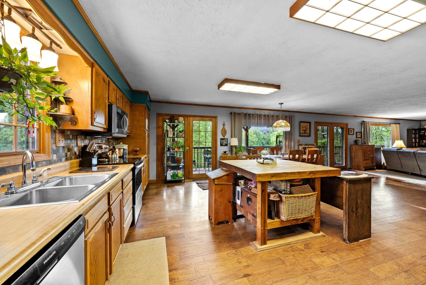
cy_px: 142
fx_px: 166
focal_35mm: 14
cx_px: 213
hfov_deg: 104.2
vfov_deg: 81.3
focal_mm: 14
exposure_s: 1/2
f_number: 9
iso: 640
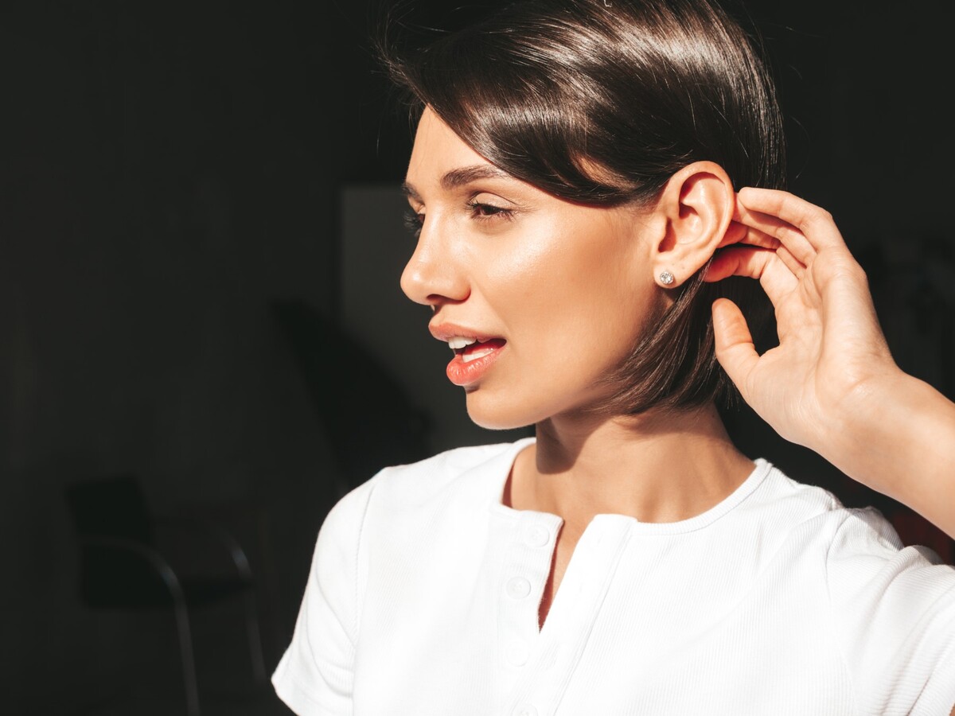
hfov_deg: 33.2
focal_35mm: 58
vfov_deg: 25.2
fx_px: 1600
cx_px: 478
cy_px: 358
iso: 100
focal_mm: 28
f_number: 3.5
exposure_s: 1/640
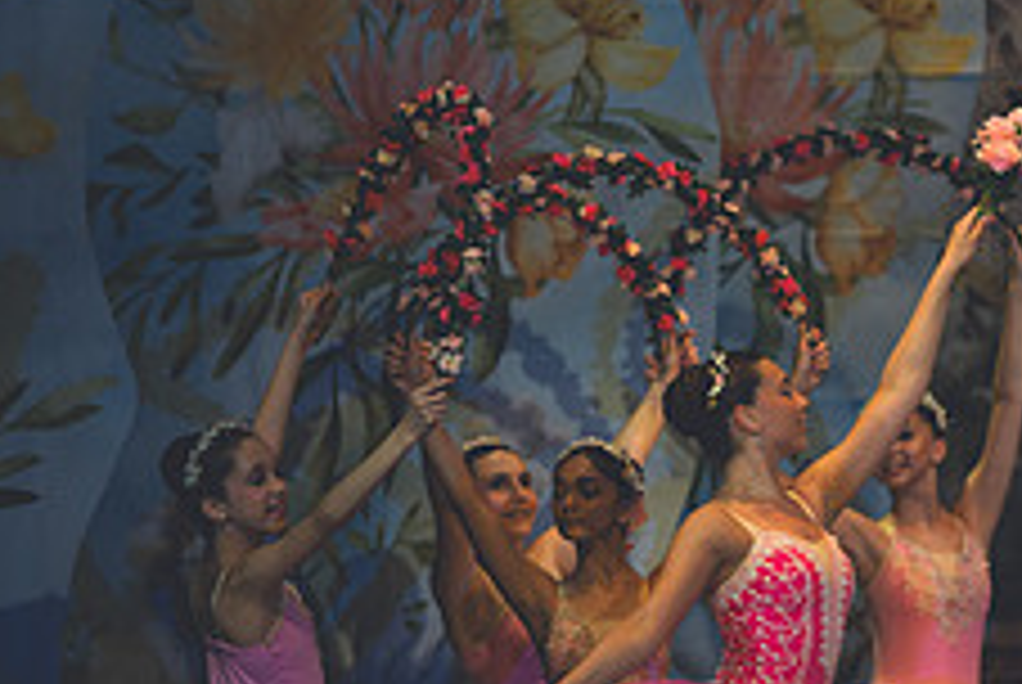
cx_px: 833
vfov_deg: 2.7
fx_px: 14497
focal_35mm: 510
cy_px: 376
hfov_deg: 4.0
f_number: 2.8
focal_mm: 200
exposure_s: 1/500
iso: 800
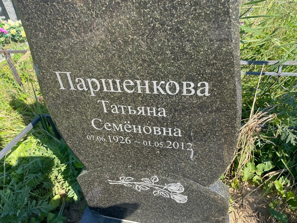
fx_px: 223
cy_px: 112
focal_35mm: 26
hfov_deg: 67.3
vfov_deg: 53.1
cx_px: 148
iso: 32
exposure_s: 1/932
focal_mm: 4.2
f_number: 1.6
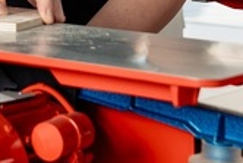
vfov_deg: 8.9
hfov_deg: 14.1
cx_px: -81
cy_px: -233
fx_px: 942
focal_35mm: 139
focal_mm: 28.3
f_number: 4.5
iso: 200
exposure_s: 1/125
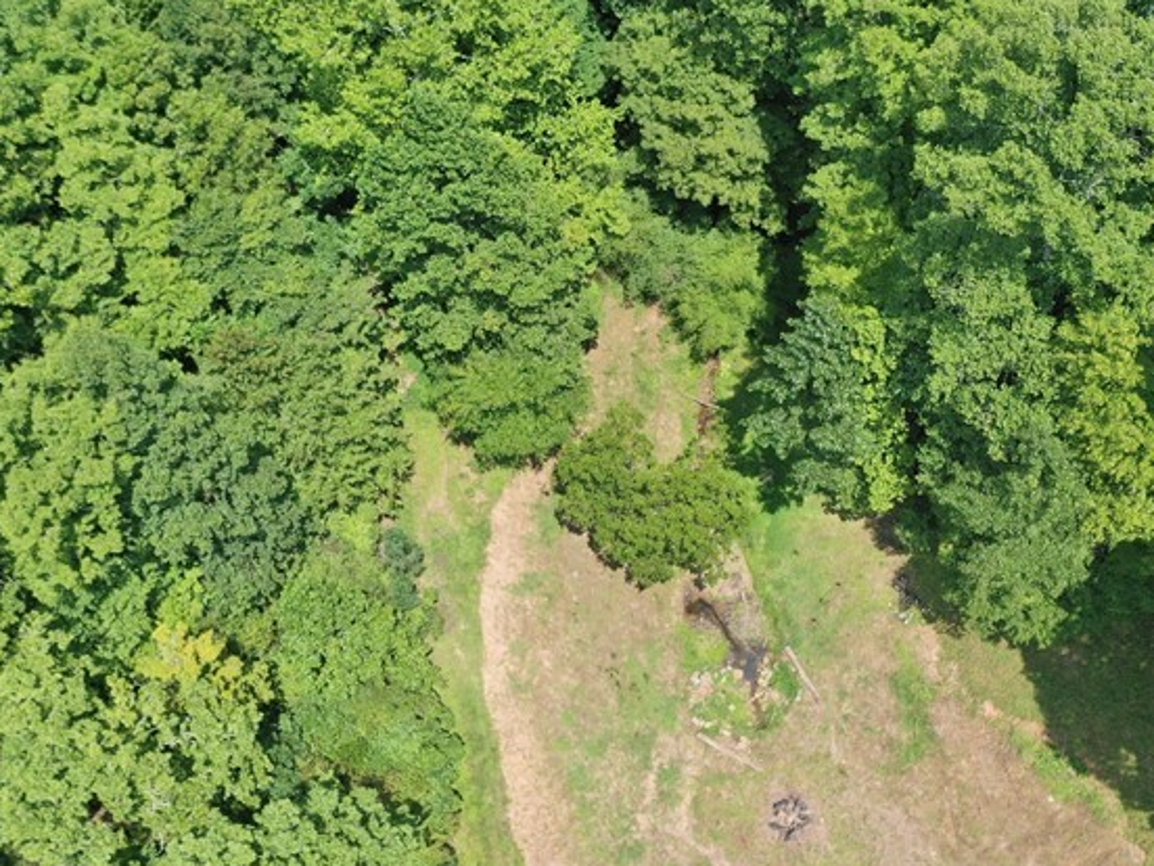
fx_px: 1767
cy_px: 621
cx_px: 918
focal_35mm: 53
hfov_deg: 35.1
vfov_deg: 27.2
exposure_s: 1/240
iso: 100
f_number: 3.5
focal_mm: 10.26
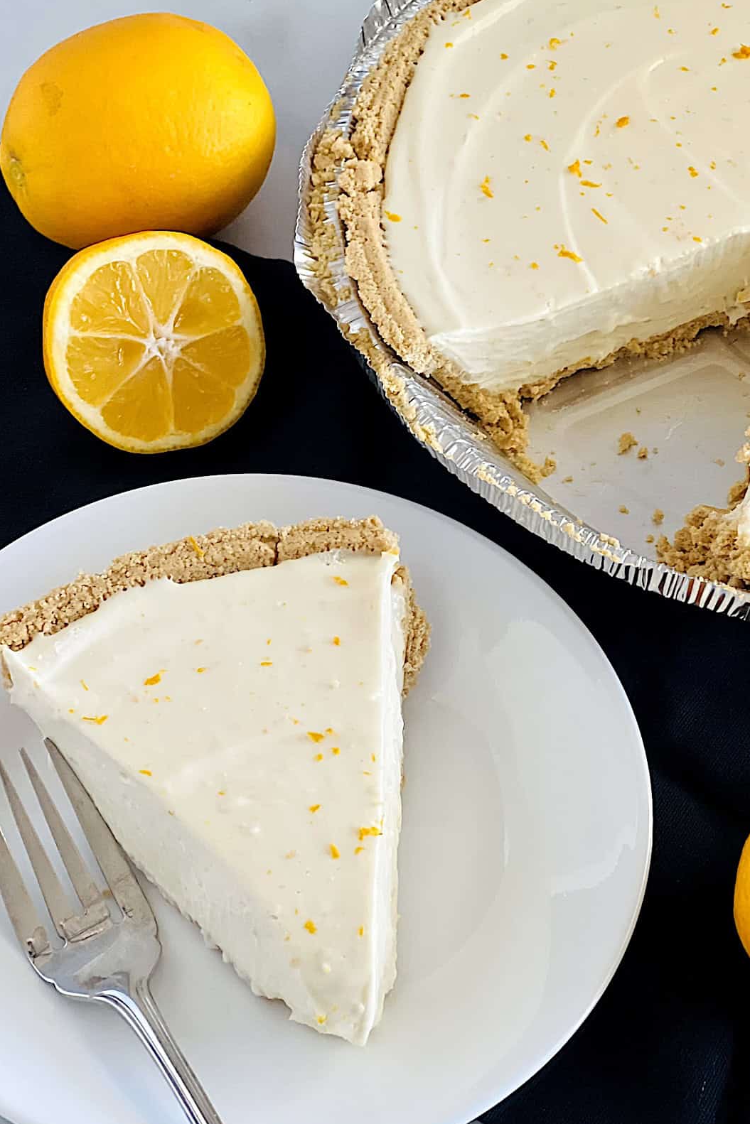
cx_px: 380
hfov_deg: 16.9
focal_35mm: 81
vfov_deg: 25.1
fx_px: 2530
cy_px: 566
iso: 320
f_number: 2.8
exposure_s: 1/40
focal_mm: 9
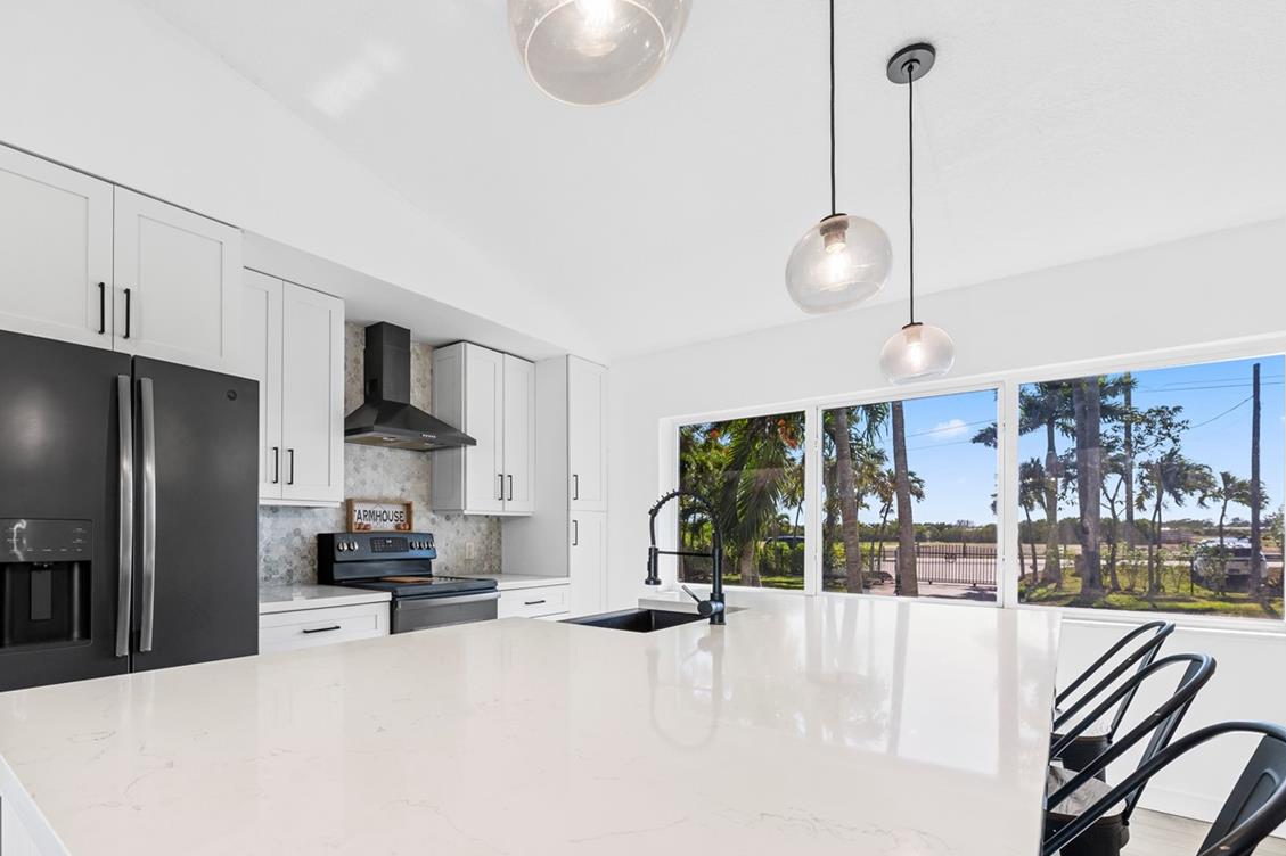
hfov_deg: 91.6
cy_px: 543
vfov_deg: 69.1
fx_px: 607
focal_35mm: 17
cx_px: 492
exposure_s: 1/8
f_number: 7.1
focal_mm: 12
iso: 320
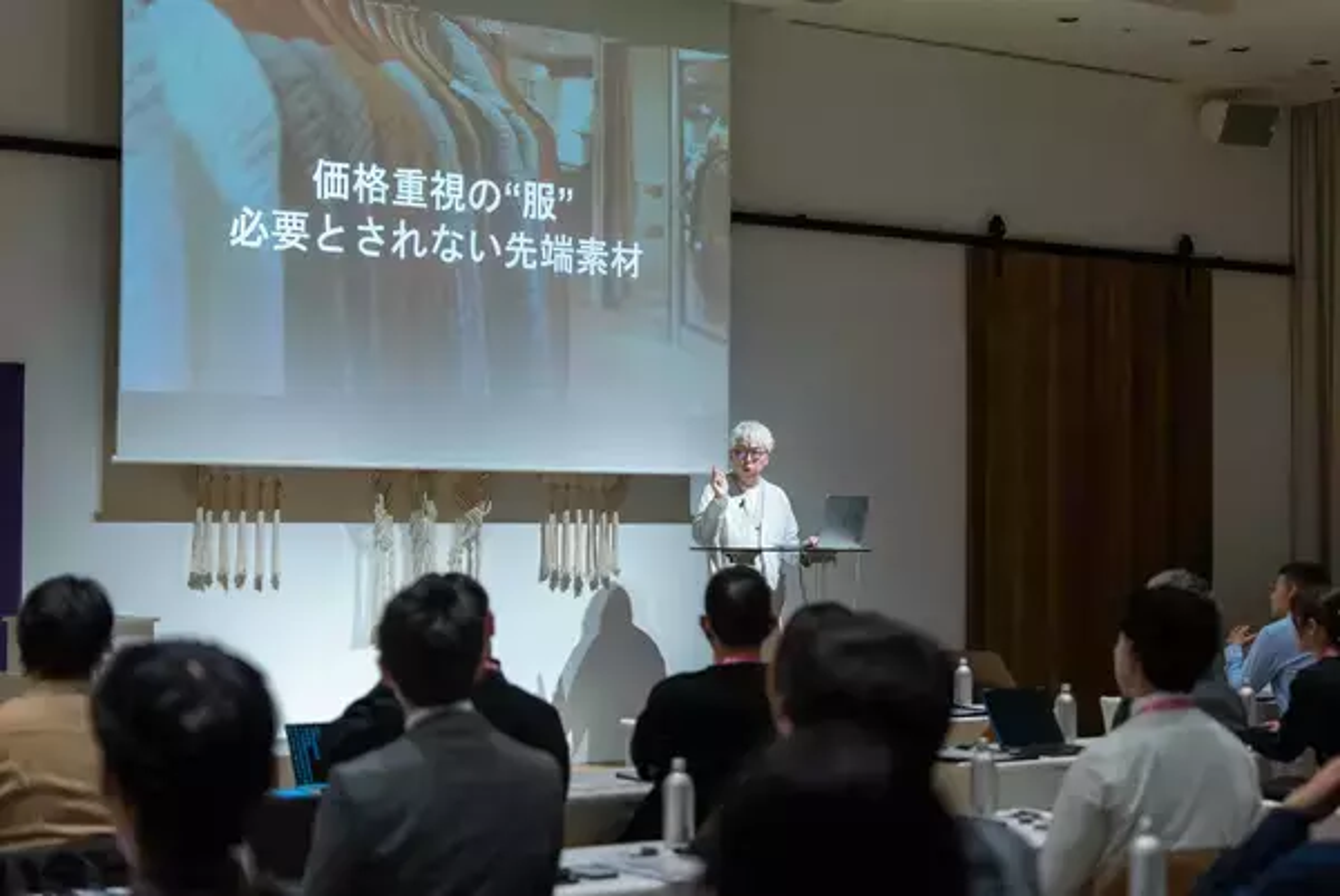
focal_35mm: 63
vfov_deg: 21.6
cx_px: 670
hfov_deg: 31.9
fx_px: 2347
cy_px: 448
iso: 800
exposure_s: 1/100
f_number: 2.8
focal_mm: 63
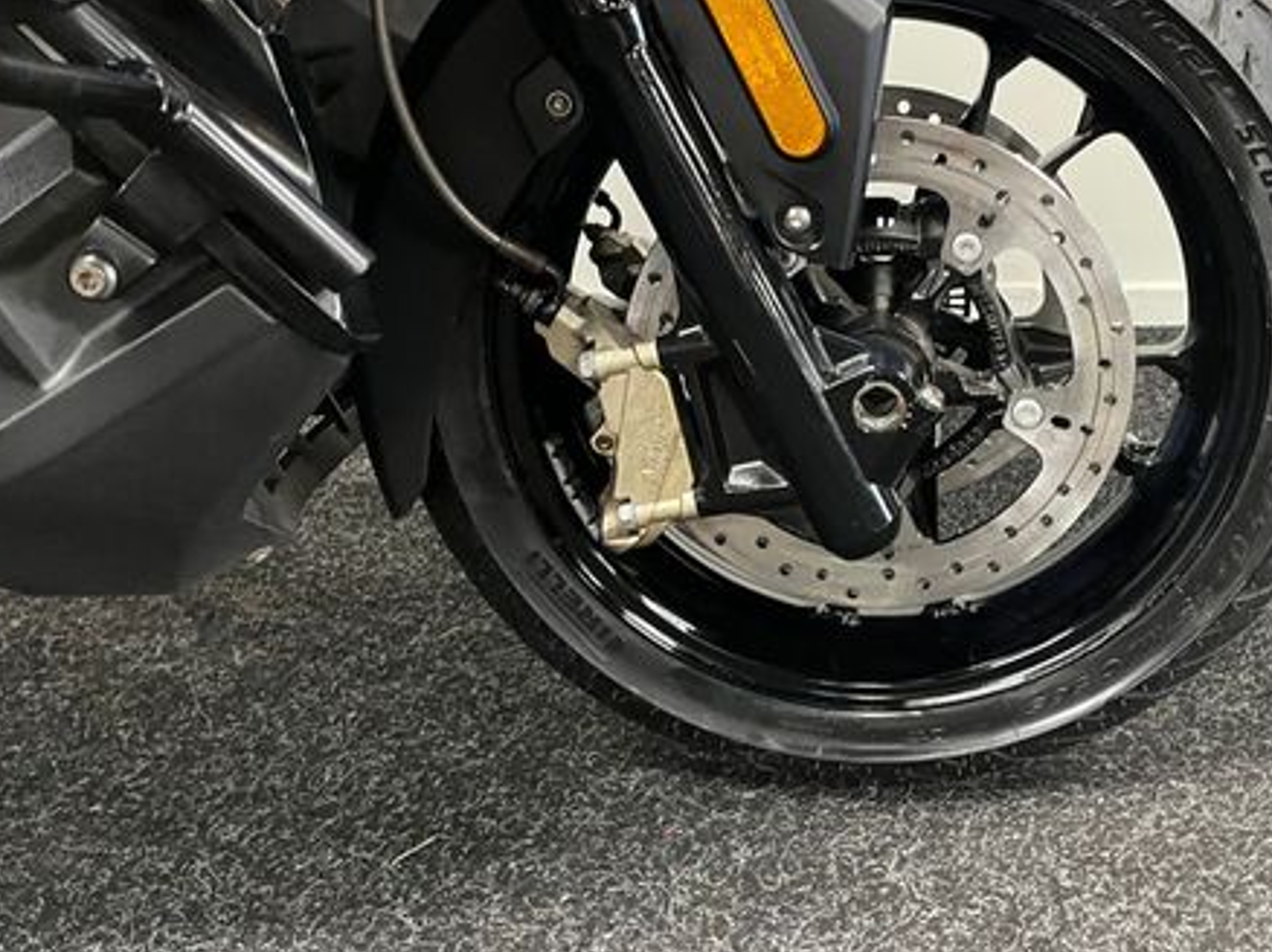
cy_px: 316
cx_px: 894
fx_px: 1396
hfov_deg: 47.8
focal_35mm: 38
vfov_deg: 37.3
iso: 500
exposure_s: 1/33
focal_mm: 5.1
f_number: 1.6
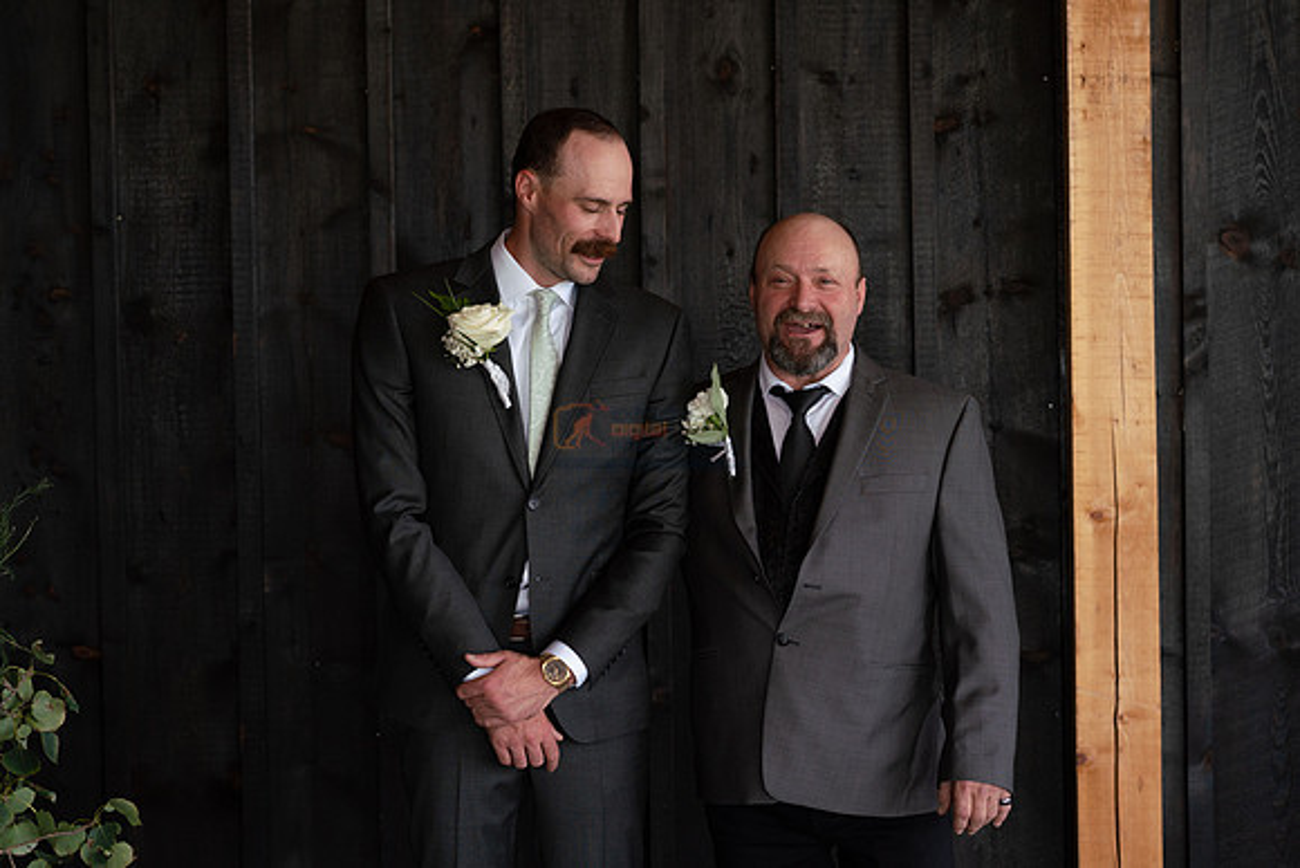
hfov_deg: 30.1
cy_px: 434
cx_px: 650
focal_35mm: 67
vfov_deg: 20.3
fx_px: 2420
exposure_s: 1/400
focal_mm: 67
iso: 400
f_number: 3.2
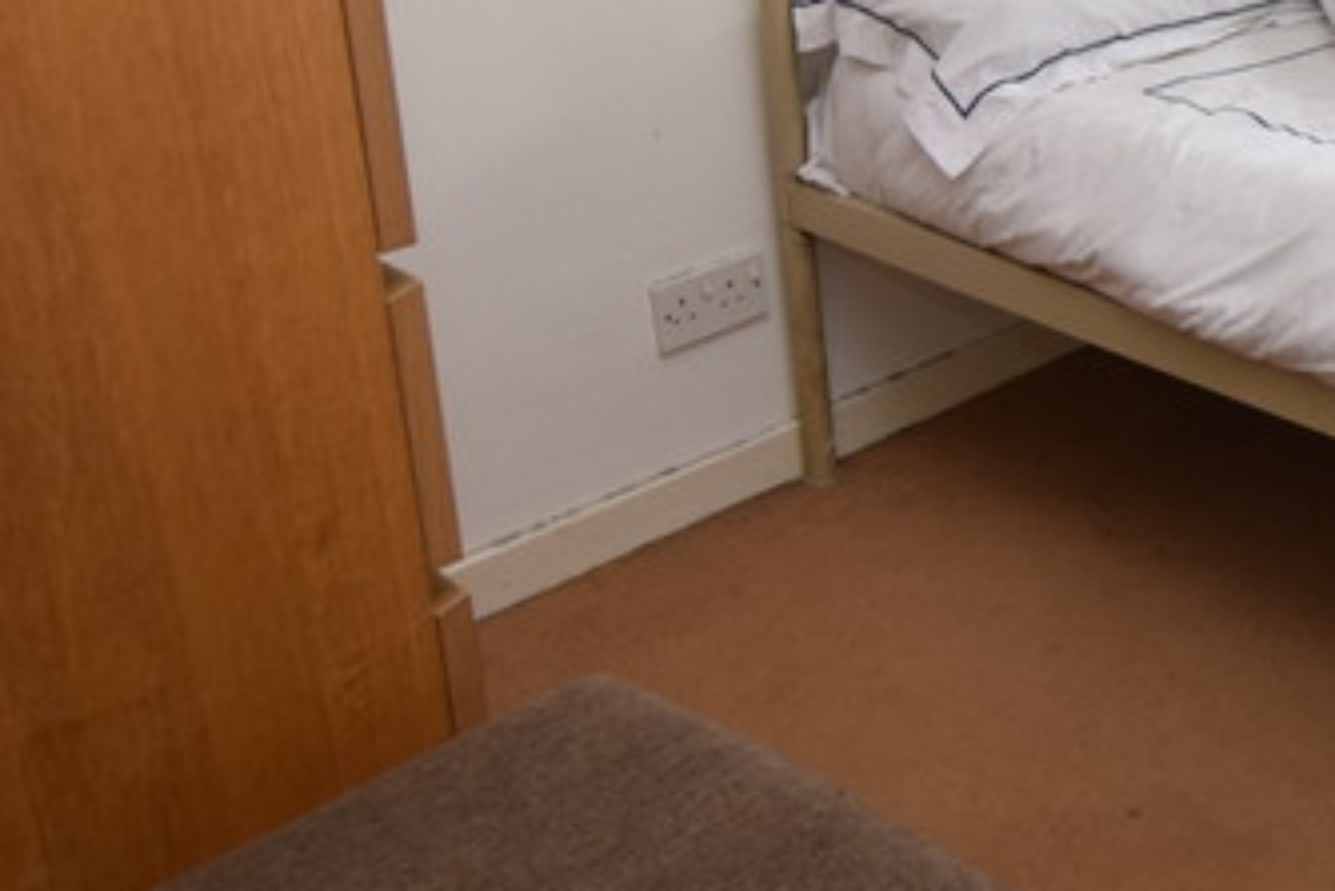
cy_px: -50
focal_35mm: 46
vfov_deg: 27.2
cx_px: 1495
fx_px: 1706
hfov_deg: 35.9
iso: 720
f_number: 5.6
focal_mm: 10
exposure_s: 1/125
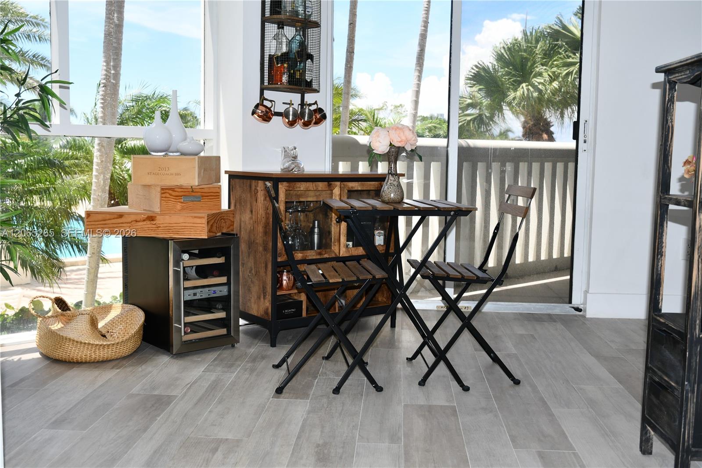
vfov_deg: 35.9
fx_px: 721
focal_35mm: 37
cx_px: 351
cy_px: 234
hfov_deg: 51.9
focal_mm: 25
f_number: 4.5
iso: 100
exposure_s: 1/250
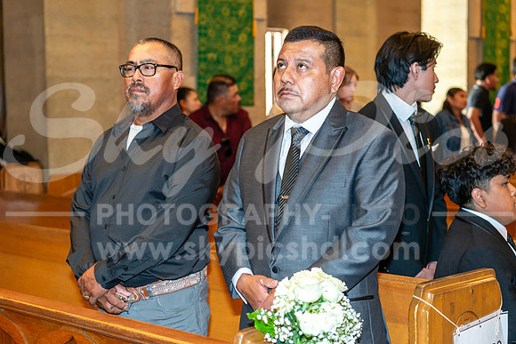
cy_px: 168
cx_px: 276
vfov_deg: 20.4
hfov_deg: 30.2
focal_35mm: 67
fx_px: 956
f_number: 3.5
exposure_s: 1/125
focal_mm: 60
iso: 800
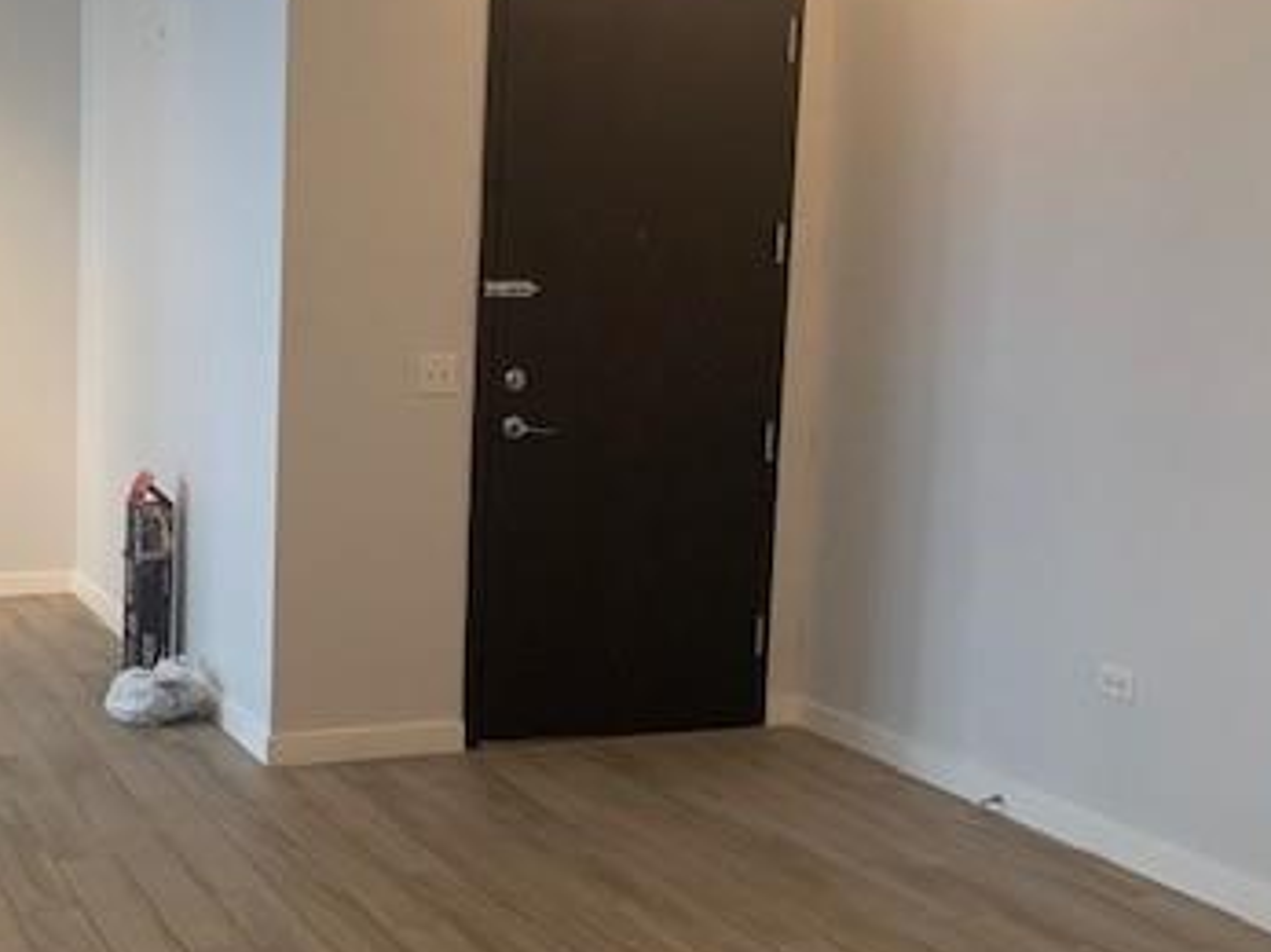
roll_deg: -2.0
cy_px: 472
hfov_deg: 37.7
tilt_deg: -5.0
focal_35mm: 48
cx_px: 194
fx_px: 1762
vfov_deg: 30.2
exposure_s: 1/60
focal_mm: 4.25
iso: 160
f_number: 1.8
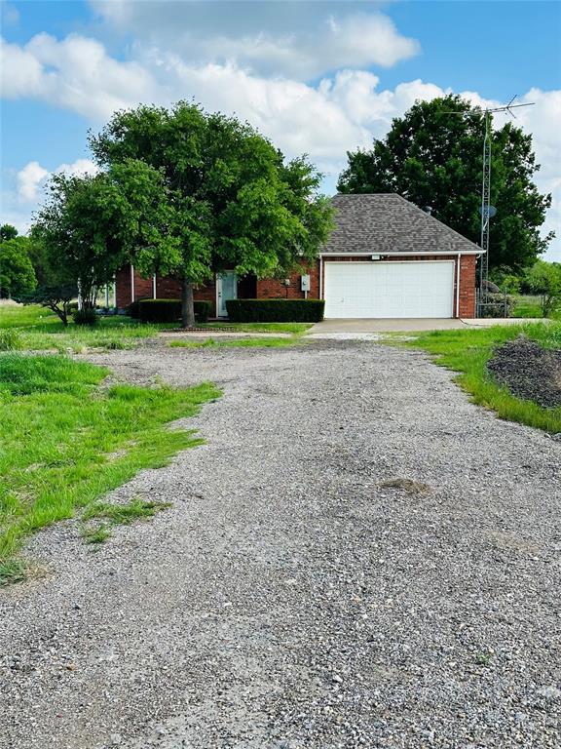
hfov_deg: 30.3
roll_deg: -0.3
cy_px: 374
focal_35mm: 48
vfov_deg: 39.7
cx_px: 280
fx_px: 1037
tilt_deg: -3.9
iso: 64
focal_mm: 6.86
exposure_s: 1/2469
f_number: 1.78
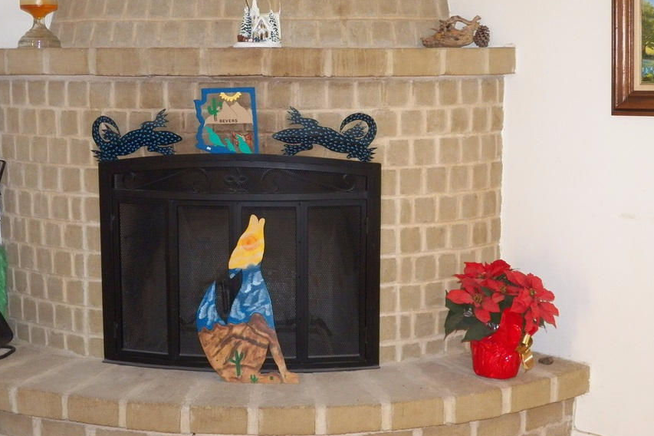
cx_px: 282
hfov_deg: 32.8
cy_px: 193
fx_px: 1108
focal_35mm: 61
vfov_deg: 22.2
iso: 400
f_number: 3.2
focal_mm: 8.9
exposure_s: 1/40
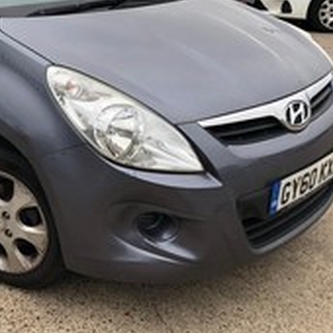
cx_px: 59
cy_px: 98
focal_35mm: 51
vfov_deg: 33.0
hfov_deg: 32.3
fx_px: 555
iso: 20
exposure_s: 1/328
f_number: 1.8
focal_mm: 4
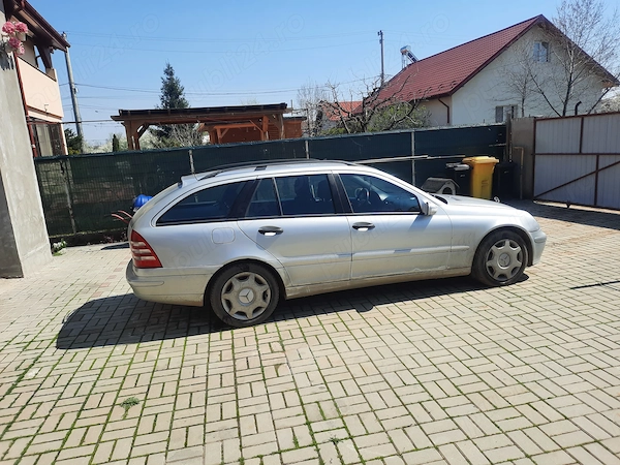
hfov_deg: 69.4
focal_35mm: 25
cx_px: 310
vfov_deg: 54.9
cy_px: 232
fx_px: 448
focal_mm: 4.6
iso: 32
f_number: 2
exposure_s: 1/1041
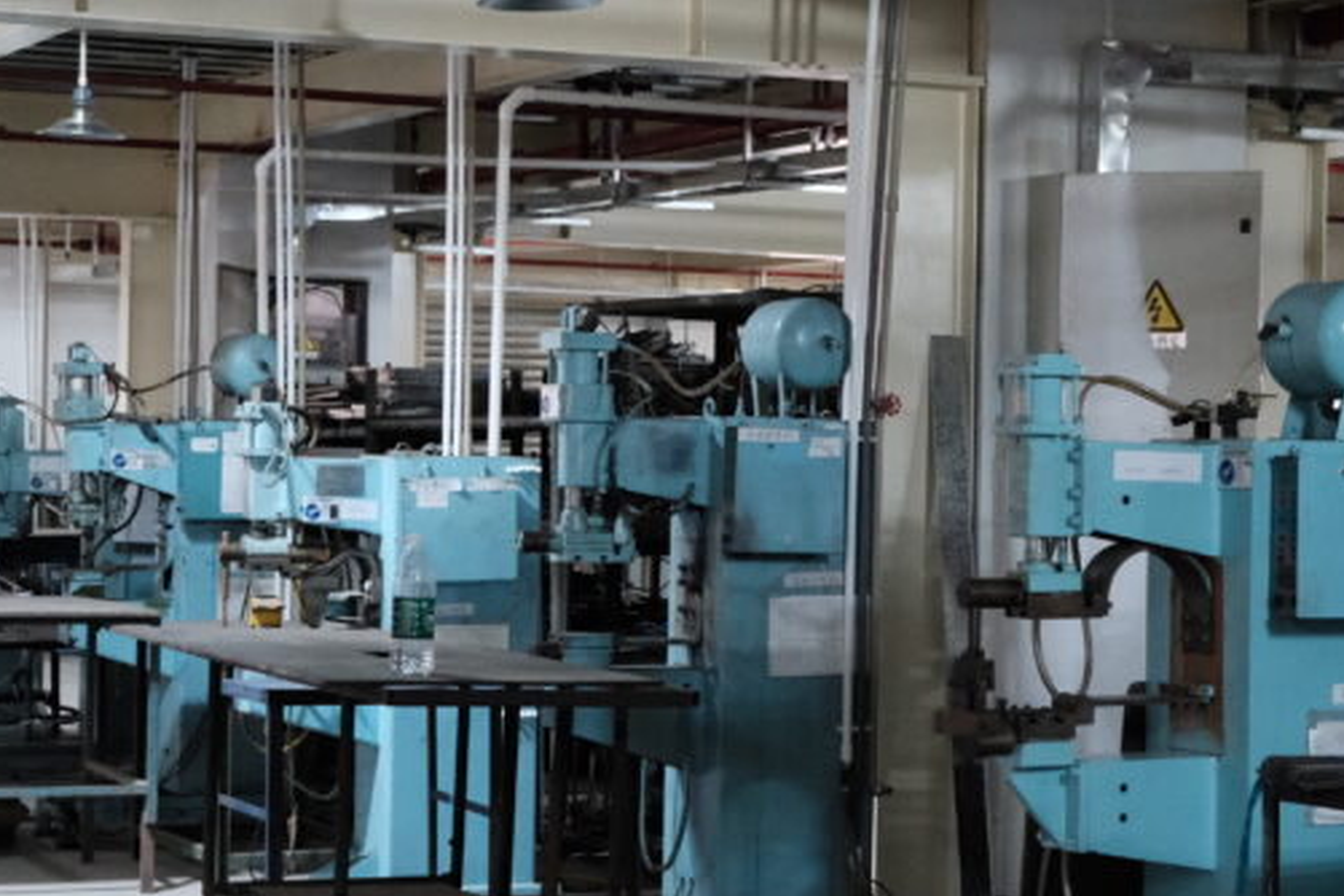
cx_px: 888
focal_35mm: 90
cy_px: 377
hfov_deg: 22.5
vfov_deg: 15.2
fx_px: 3360
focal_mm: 29.6
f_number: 4.5
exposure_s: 1/58
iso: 6400
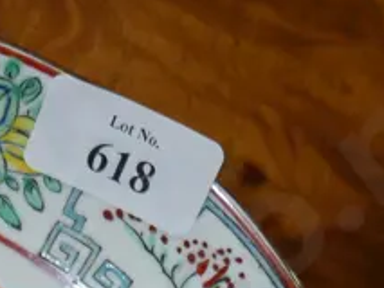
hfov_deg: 12.7
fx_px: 1598
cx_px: -254
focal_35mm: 144
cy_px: 634
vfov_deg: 9.4
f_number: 3.6
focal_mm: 15
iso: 200
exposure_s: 1/100
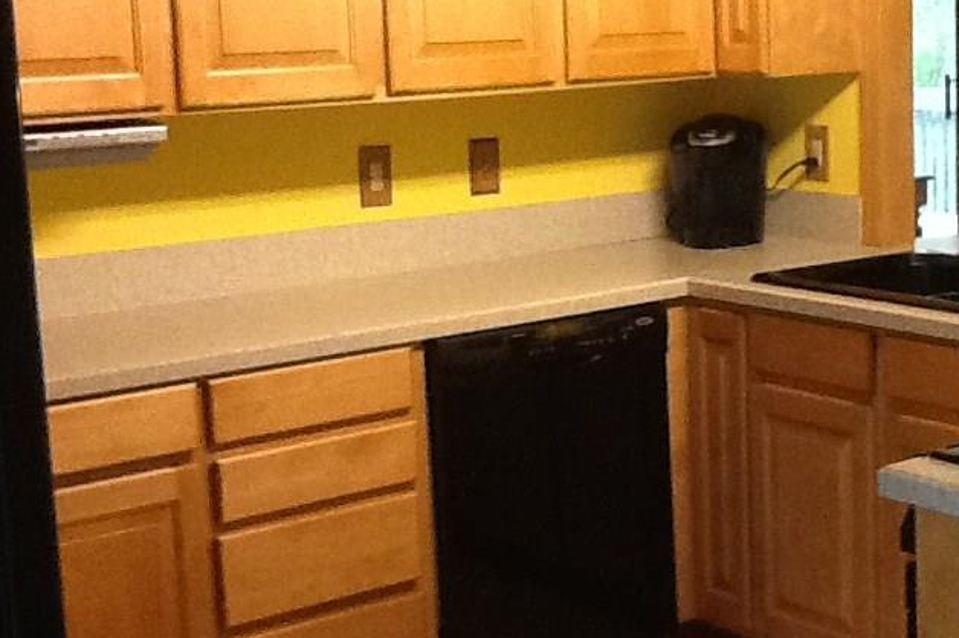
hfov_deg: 28.4
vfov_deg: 19.4
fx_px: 1864
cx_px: 731
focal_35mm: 70
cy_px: 288
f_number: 2.4
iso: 250
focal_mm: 2.03
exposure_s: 1/30
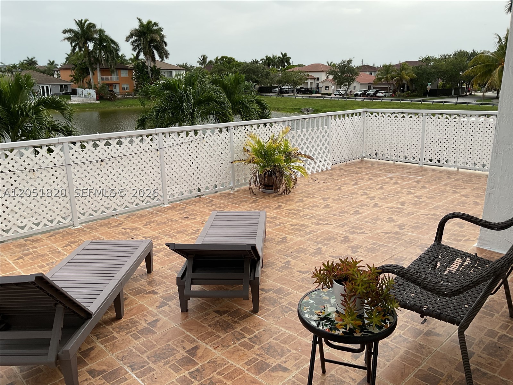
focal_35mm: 29
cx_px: 256
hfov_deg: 61.7
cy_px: 192
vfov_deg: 48.2
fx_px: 430
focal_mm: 3
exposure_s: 1/855
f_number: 1.8
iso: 16
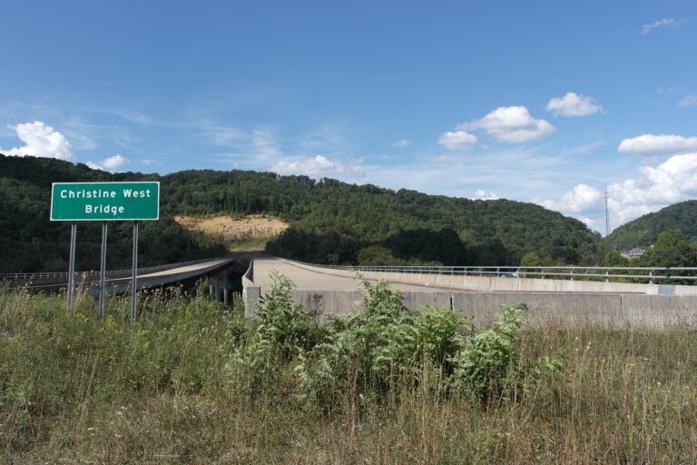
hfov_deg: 61.9
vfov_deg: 43.6
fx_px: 581
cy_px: 232
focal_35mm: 30
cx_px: 348
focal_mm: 20
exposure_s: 1/320
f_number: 7.1
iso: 100
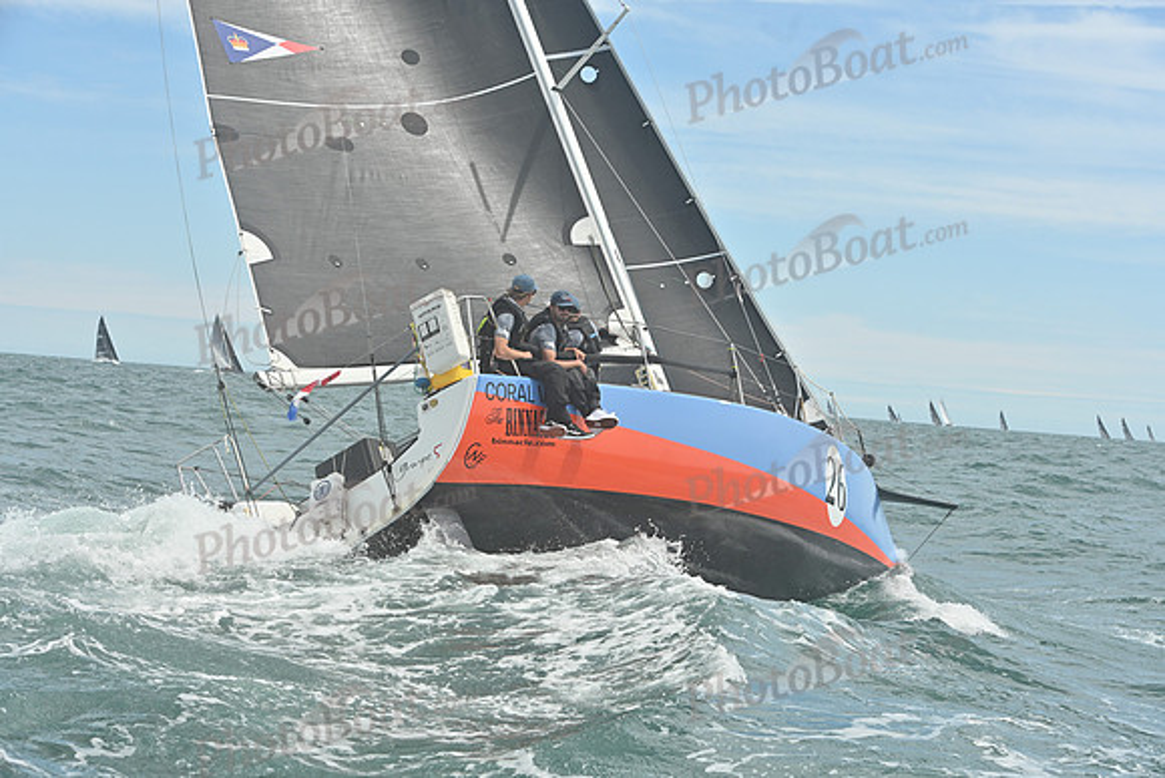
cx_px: 582
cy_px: 389
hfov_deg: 28.8
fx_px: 2266
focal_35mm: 70
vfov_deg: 19.5
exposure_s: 1/1250
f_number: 7.1
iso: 320
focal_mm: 70
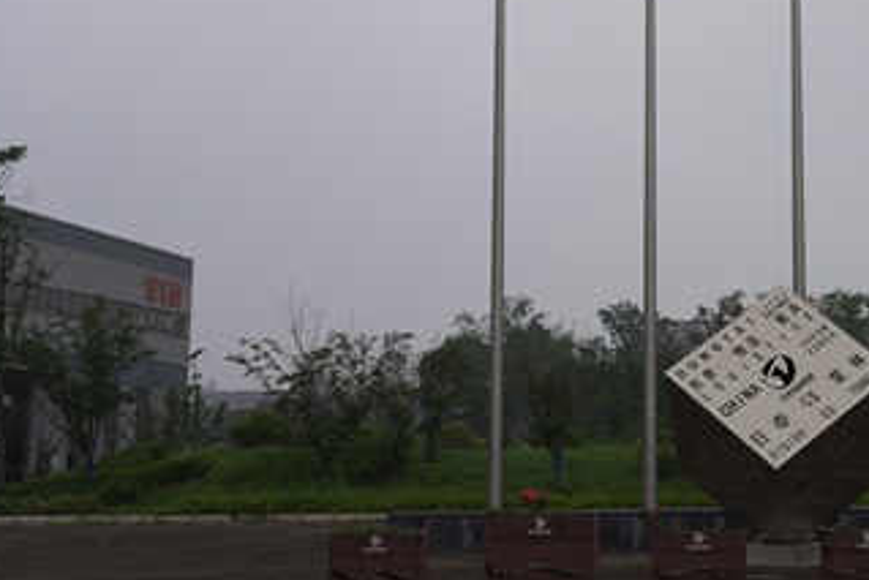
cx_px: 760
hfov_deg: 27.5
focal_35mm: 71
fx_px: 1715
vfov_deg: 19.0
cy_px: 128
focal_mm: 34
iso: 100
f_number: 5
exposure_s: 1/640
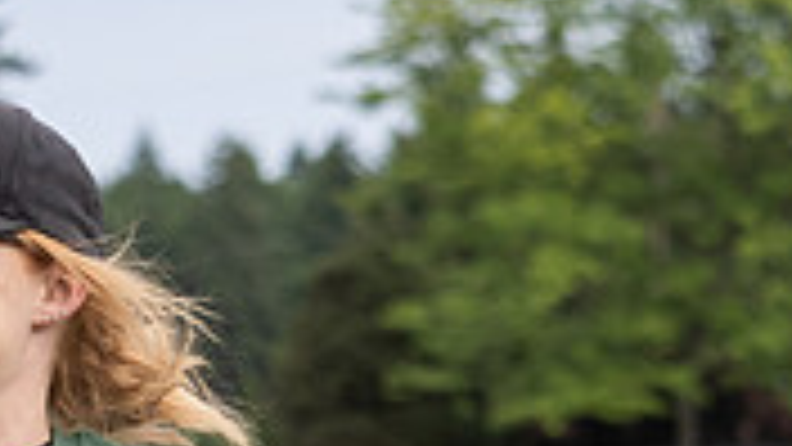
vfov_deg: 3.1
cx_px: 112
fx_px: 8274
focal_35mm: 394
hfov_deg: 5.5
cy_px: 696
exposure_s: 1/1600
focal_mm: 55
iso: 320
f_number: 2.8
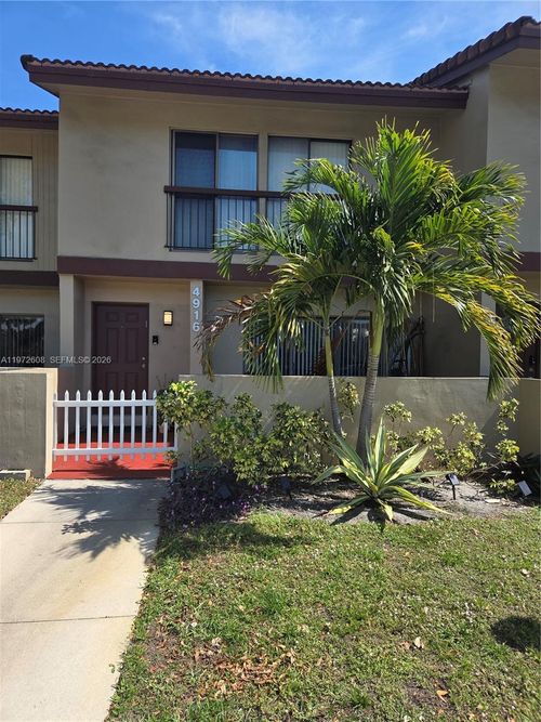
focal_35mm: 23
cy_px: 361
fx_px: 479
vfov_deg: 73.9
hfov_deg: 58.9
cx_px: 270
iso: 80
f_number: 1.8
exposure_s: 1/3151
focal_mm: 5.4
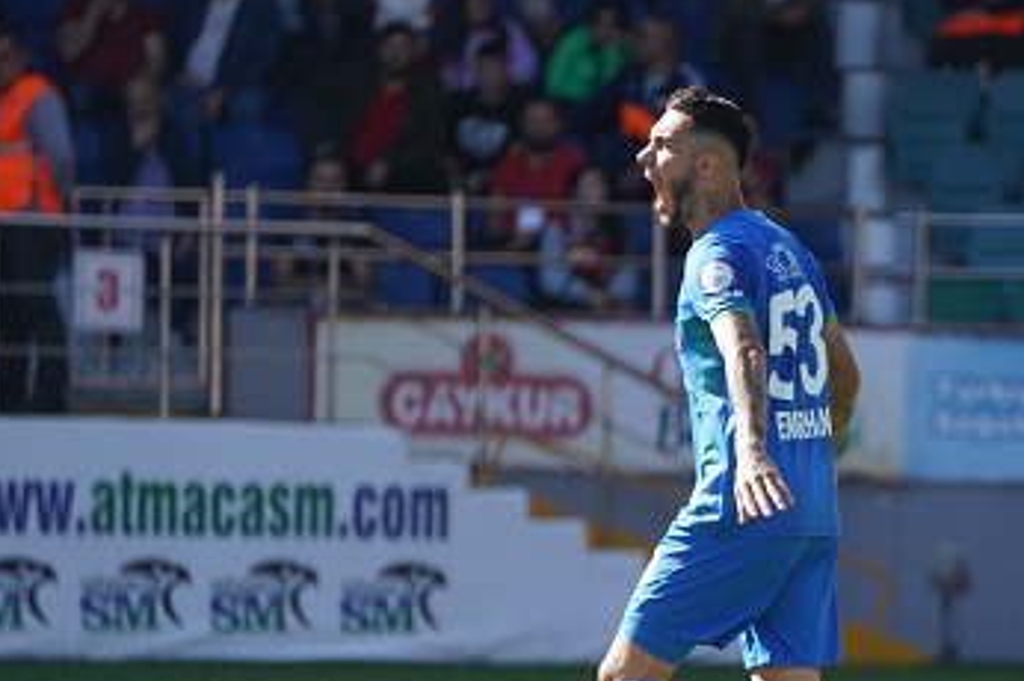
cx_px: 826
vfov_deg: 2.1
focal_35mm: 658
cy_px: 536
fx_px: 18698
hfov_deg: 3.1
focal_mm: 379
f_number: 5.6
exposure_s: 1/2000
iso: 1250
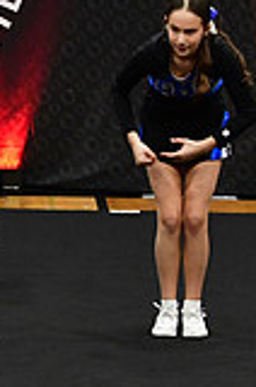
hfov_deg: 2.9
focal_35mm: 469
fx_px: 5024
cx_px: -357
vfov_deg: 4.4
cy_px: 105
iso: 4000
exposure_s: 1/500
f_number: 3.5
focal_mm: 86
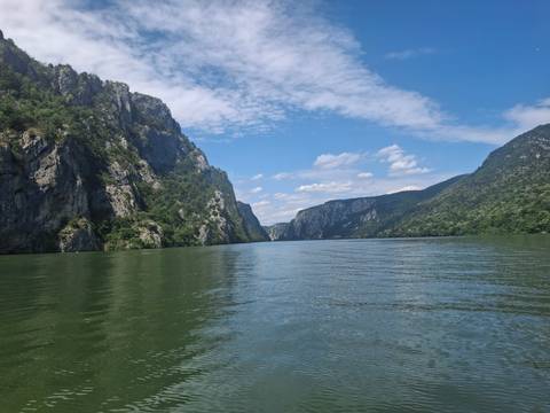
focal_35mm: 25
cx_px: 275
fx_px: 397
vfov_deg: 54.9
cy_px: 206
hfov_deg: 69.4
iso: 25
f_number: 1.8
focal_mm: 4.69
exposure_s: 1/926
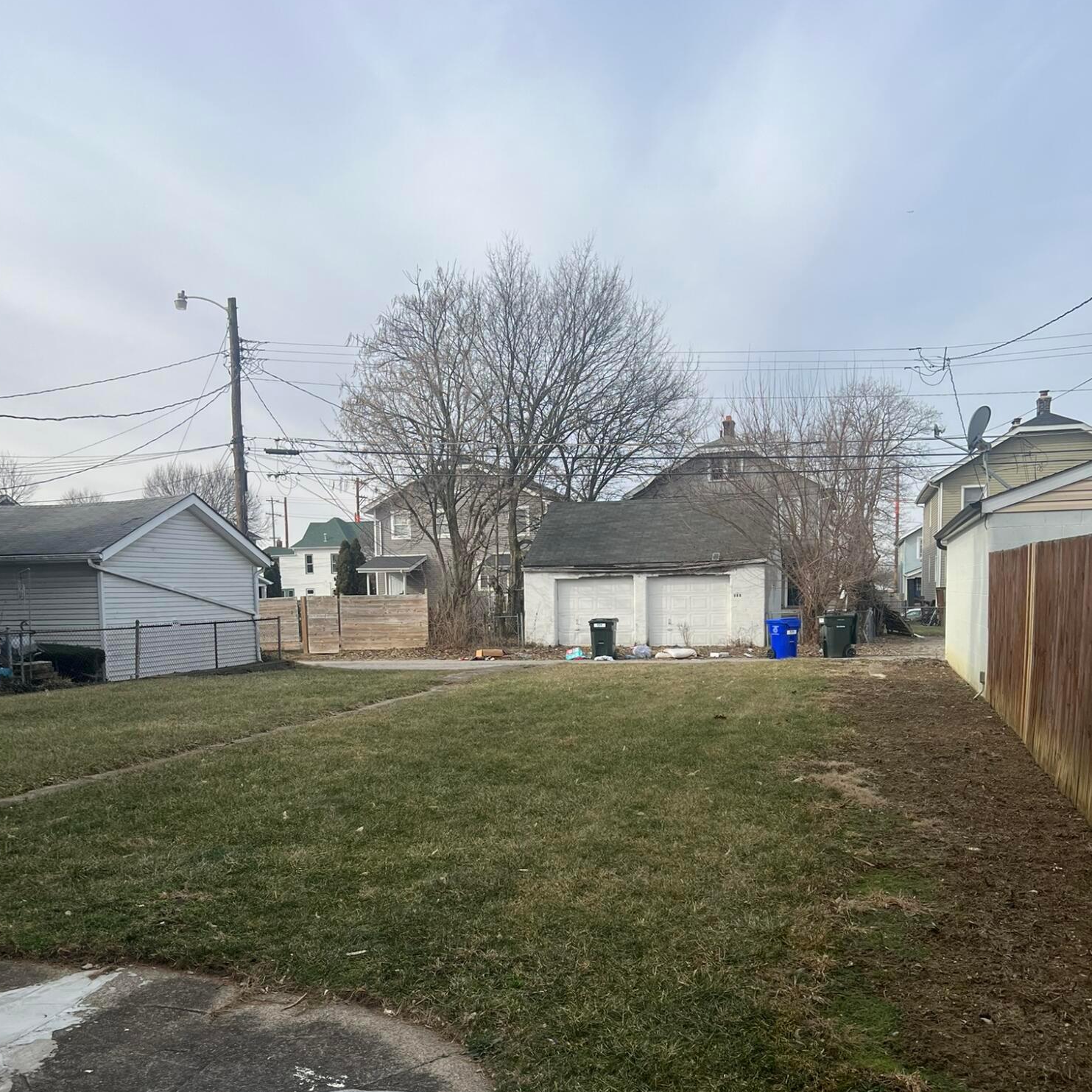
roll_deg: +2.0
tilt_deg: -2.7
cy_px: 685
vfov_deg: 52.0
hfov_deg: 52.5
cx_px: 541
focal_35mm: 31
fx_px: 1106
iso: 50
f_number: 1.5
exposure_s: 1/3165
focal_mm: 5.7
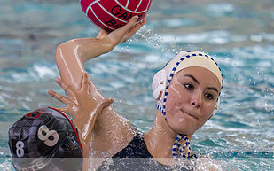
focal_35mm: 630
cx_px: 155
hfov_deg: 3.3
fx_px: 4704
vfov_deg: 2.1
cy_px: 58
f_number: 2.8
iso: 20000
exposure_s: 1/1000
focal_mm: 200
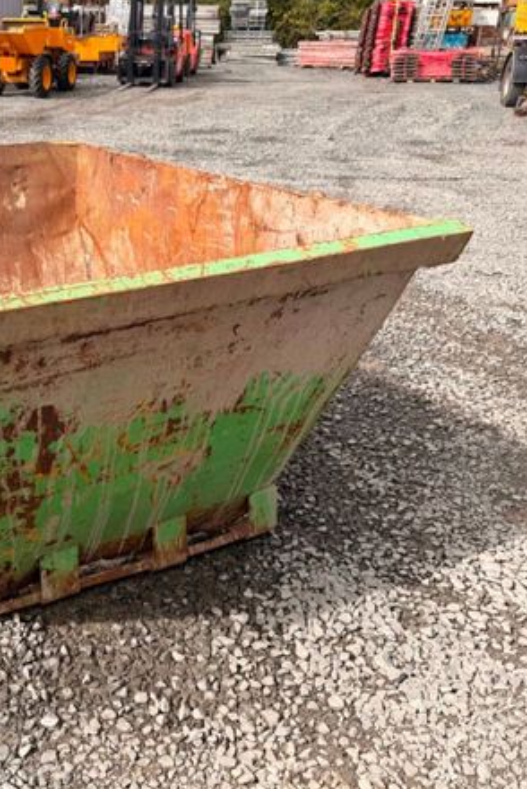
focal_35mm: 34
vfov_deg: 55.8
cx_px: 93
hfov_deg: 37.3
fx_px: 745
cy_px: 400
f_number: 1.78
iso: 80
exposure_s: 1/3279
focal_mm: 6.76
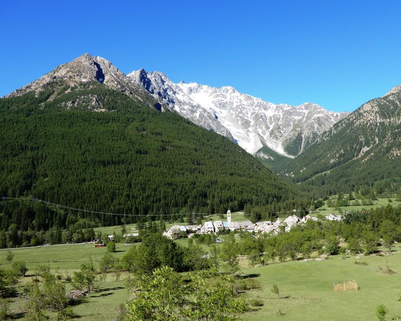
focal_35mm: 32
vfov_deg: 45.8
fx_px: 380
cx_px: 218
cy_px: 163
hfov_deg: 55.6
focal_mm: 5.4
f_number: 3.5
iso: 80
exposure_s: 1/800
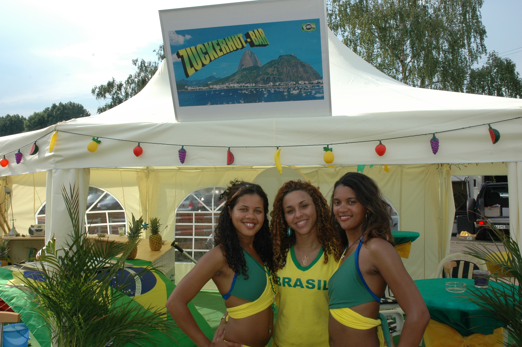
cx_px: 261
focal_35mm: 36
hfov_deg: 53.2
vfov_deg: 36.8
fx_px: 522
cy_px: 174
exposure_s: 1/100
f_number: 14
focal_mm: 24
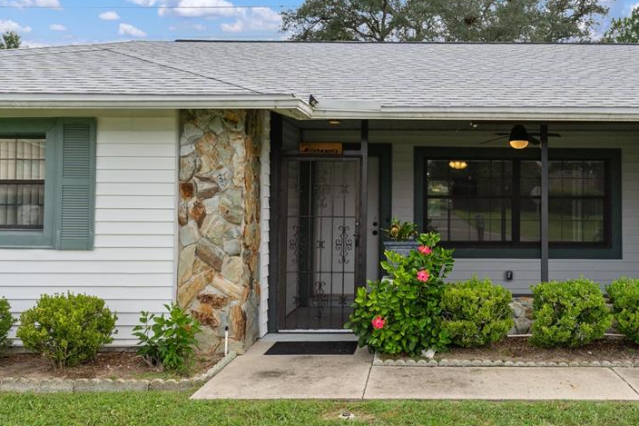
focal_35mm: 33
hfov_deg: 56.4
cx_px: 427
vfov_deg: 40.2
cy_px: 182
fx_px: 581
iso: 320
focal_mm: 15
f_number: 8
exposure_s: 1/250
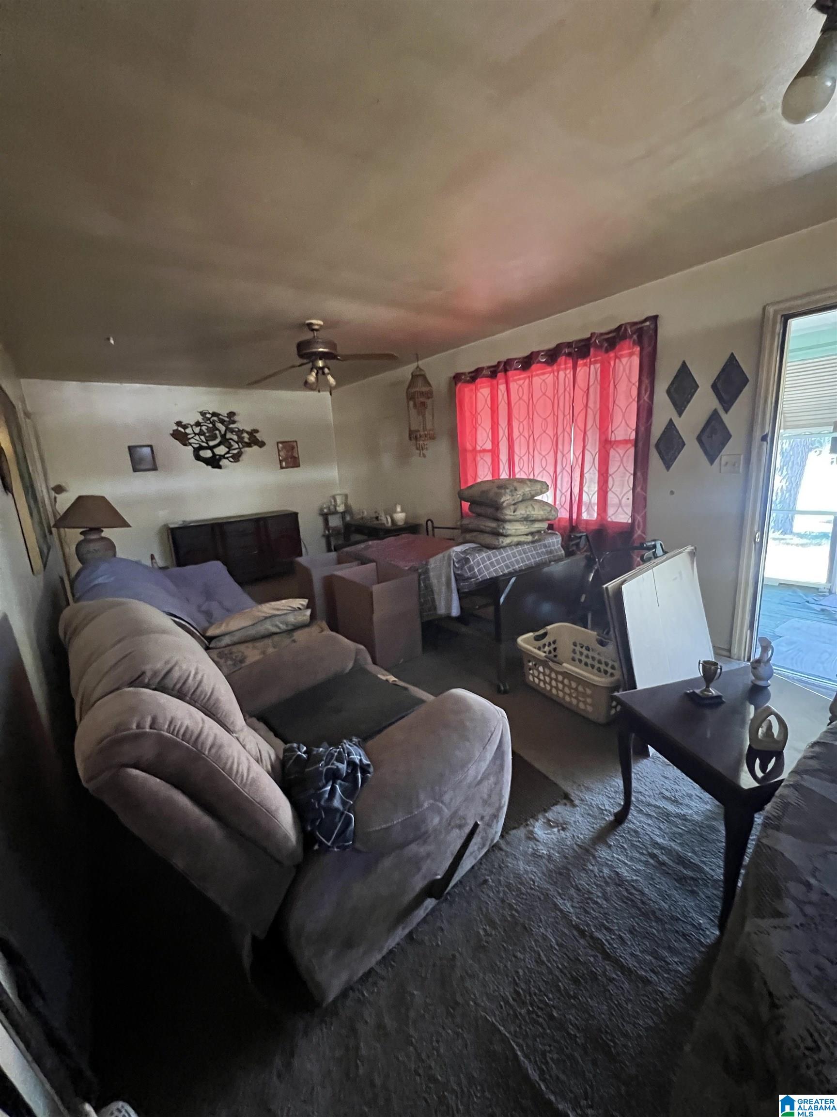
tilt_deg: -14.1
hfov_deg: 89.9
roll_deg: +4.0
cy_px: 558
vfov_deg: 106.2
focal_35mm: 13
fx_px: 419
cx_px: 418
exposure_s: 1/36
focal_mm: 1.57
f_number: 1.8
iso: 1250
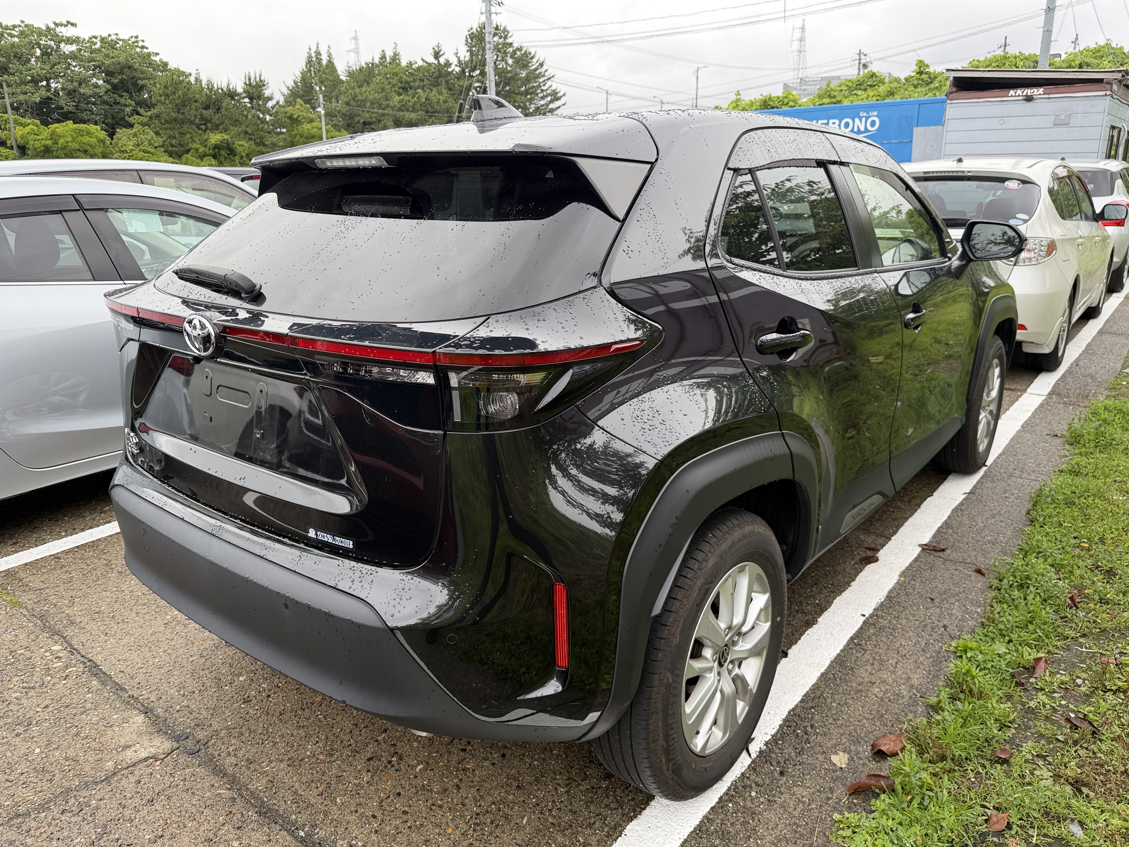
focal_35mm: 24
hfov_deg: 71.6
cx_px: 564
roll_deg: +0.7
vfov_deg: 56.8
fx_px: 783
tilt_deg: -15.7
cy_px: 424
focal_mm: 6.76
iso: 100
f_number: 1.78
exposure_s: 1/780
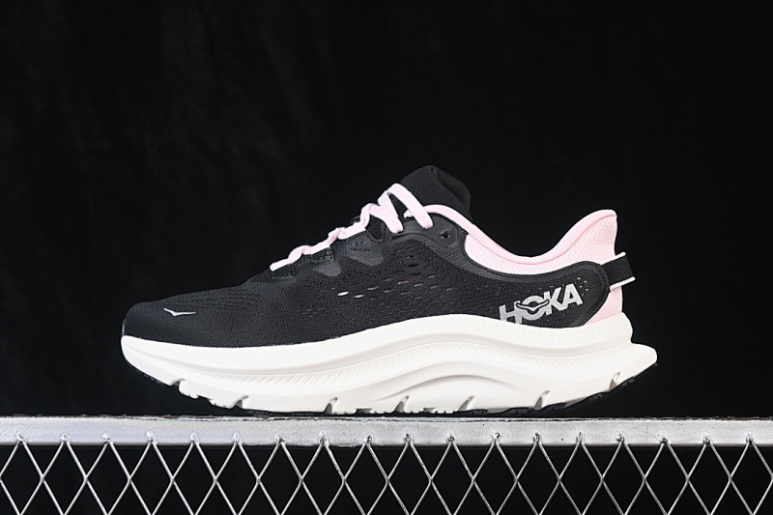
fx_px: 1610
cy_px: 258
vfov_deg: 18.2
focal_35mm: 75
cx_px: 386
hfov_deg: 27.0
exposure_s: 1/60
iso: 160
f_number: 6.3
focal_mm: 50
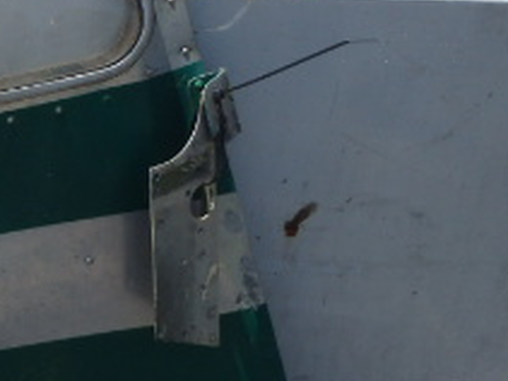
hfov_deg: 18.1
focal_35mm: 97
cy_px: 82
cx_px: -248
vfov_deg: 15.1
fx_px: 1423
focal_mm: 5.7
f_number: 13
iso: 125
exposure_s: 1/125
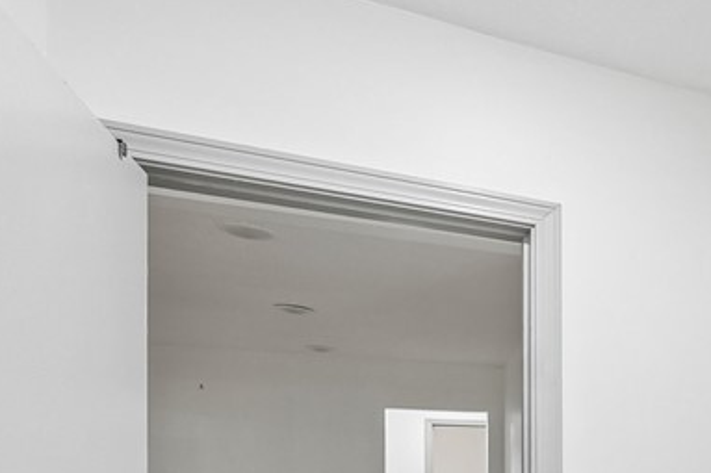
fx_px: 671
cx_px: 787
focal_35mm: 34
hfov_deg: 43.1
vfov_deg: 34.4
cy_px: 500
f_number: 8
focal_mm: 12
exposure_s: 1/20
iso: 400
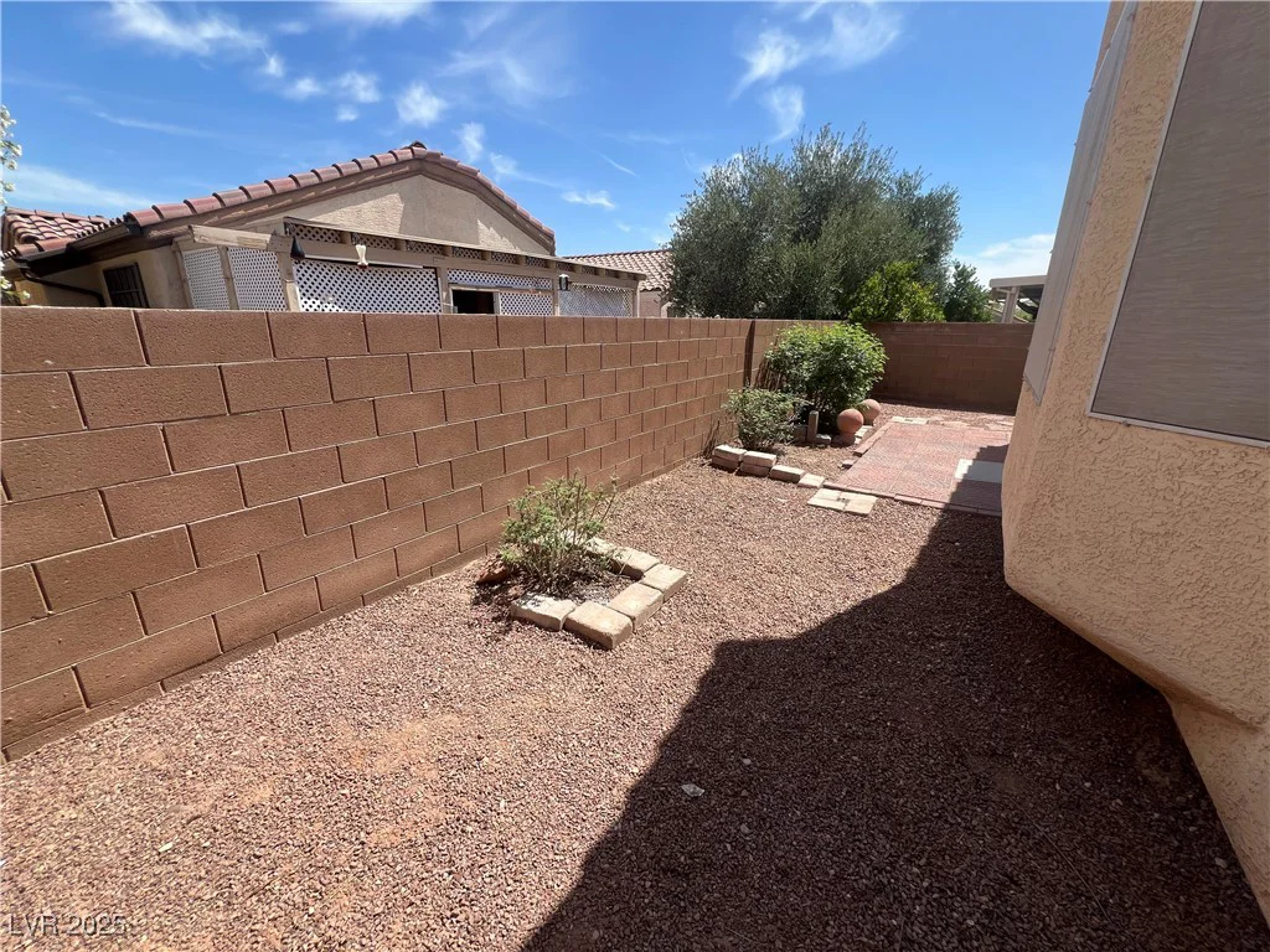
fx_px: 477
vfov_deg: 89.9
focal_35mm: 13
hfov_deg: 106.2
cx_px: 635
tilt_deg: -16.0
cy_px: 476
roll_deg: +0.2
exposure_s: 1/1263
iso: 32
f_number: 1.8
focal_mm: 1.57
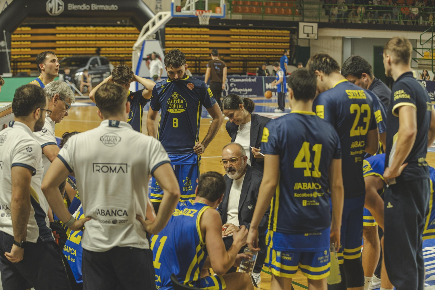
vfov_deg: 17.1
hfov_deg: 25.4
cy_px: 145
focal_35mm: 80
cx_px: 218
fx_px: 966
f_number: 3.5
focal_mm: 80
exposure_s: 1/320
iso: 800
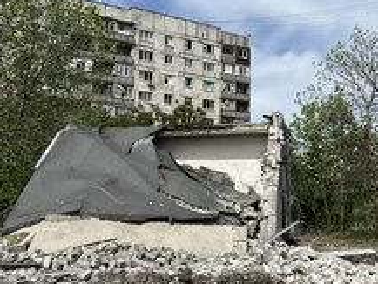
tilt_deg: +7.9
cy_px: 134
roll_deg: +0.5
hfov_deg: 38.6
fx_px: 524
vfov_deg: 30.3
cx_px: 284
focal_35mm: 48
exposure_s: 1/6579
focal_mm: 5.7
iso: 50
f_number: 1.5
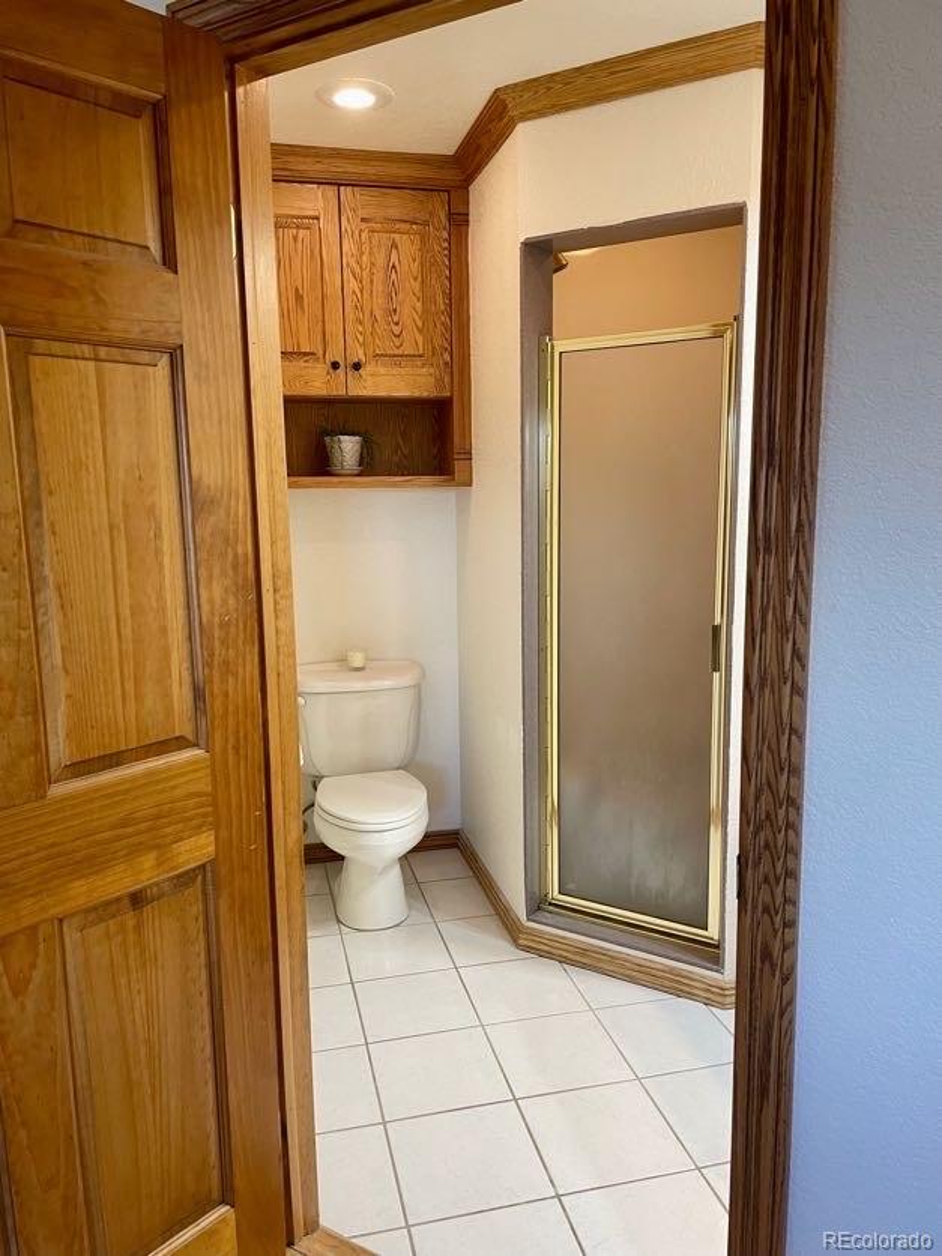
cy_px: 628
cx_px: 471
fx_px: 943
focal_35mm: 26
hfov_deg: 53.1
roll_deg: +1.4
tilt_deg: -8.5
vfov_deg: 67.3
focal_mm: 4.2
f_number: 1.6
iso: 100
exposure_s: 1/60
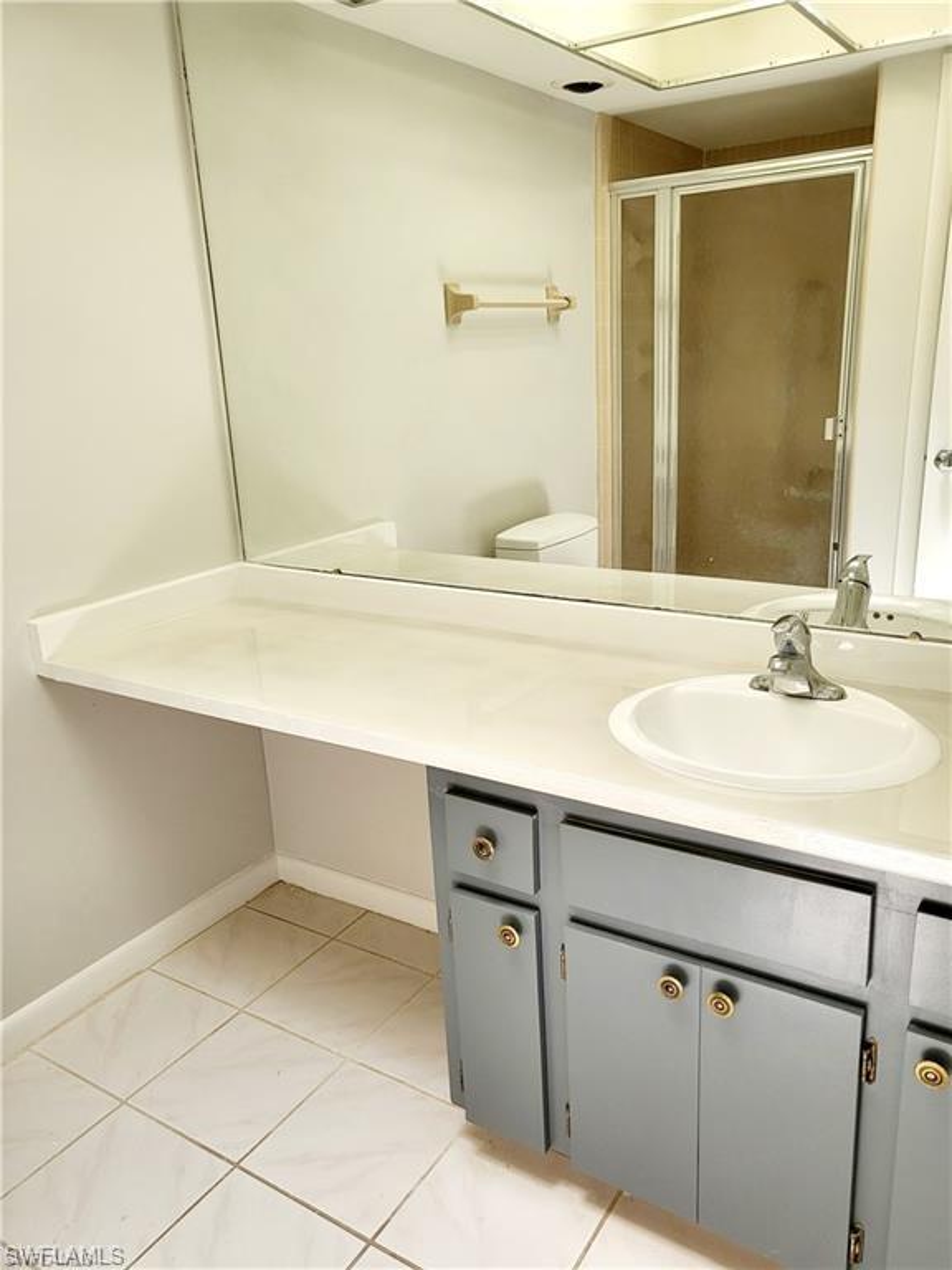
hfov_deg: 53.1
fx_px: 953
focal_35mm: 26
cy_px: 635
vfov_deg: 67.3
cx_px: 476
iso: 50
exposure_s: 1/120
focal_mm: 4.25
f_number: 1.8
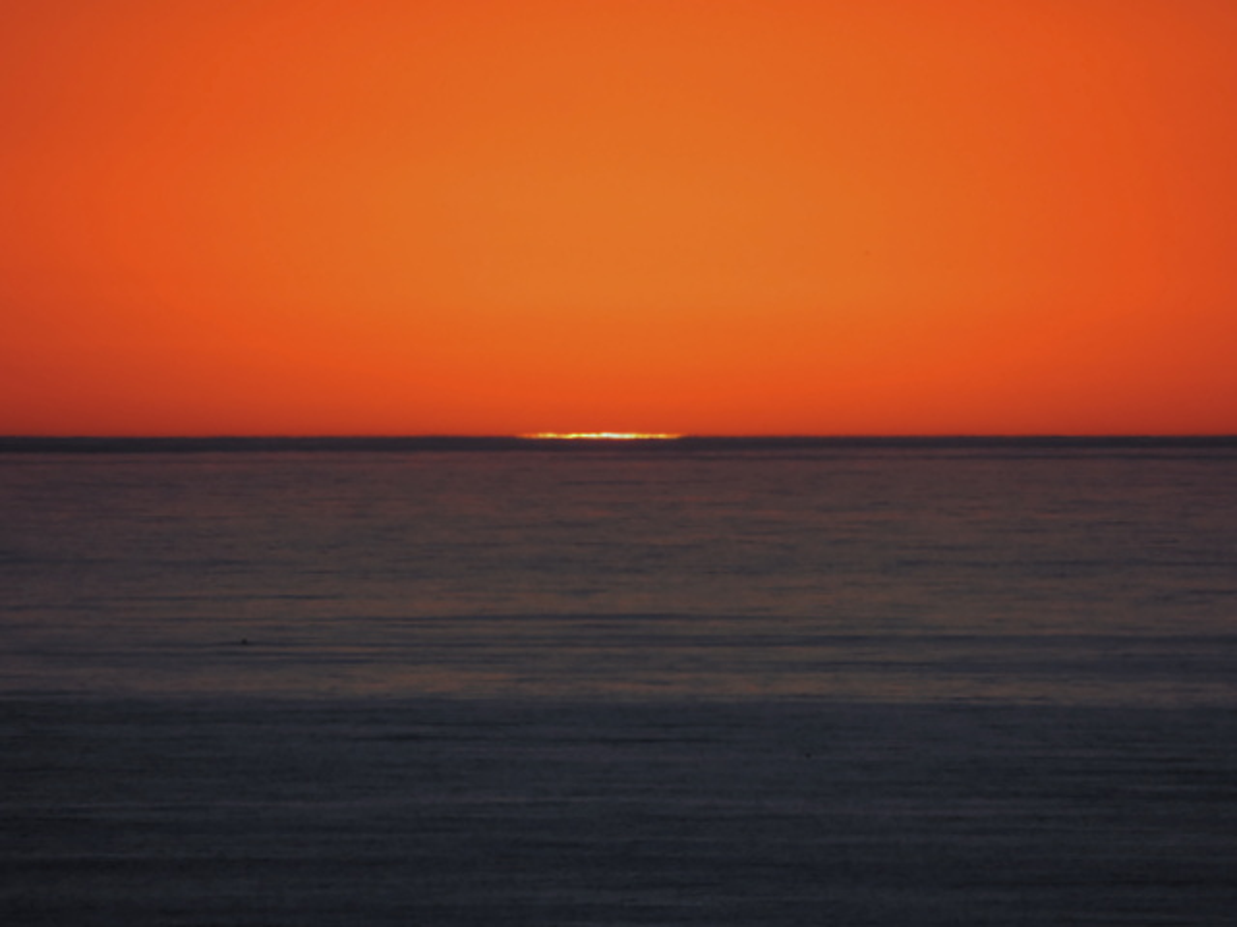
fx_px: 35735
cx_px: 618
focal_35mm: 1000
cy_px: 464
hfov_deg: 2.0
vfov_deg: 1.5
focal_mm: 180
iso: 100
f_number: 5.9
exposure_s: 1/500
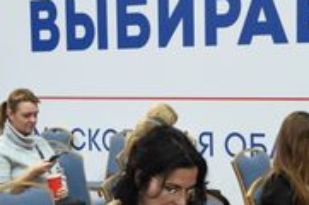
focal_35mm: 93
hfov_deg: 21.4
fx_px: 797
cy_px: 181
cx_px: 283
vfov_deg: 14.5
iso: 5600
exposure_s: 1/500
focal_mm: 24
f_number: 4
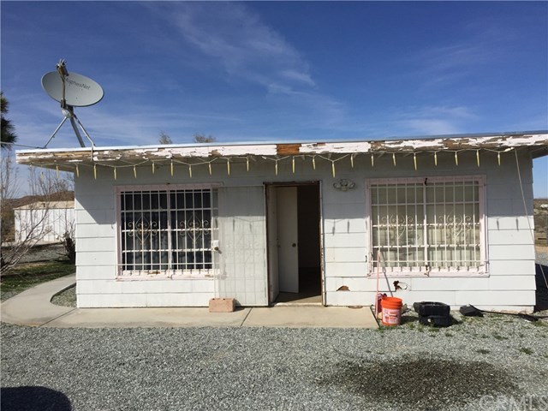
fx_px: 459
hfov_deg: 61.7
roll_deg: +1.1
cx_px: 274
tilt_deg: +0.2
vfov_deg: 48.2
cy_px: 206
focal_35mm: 29
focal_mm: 4.15
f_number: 2.2
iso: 32
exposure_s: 1/5650
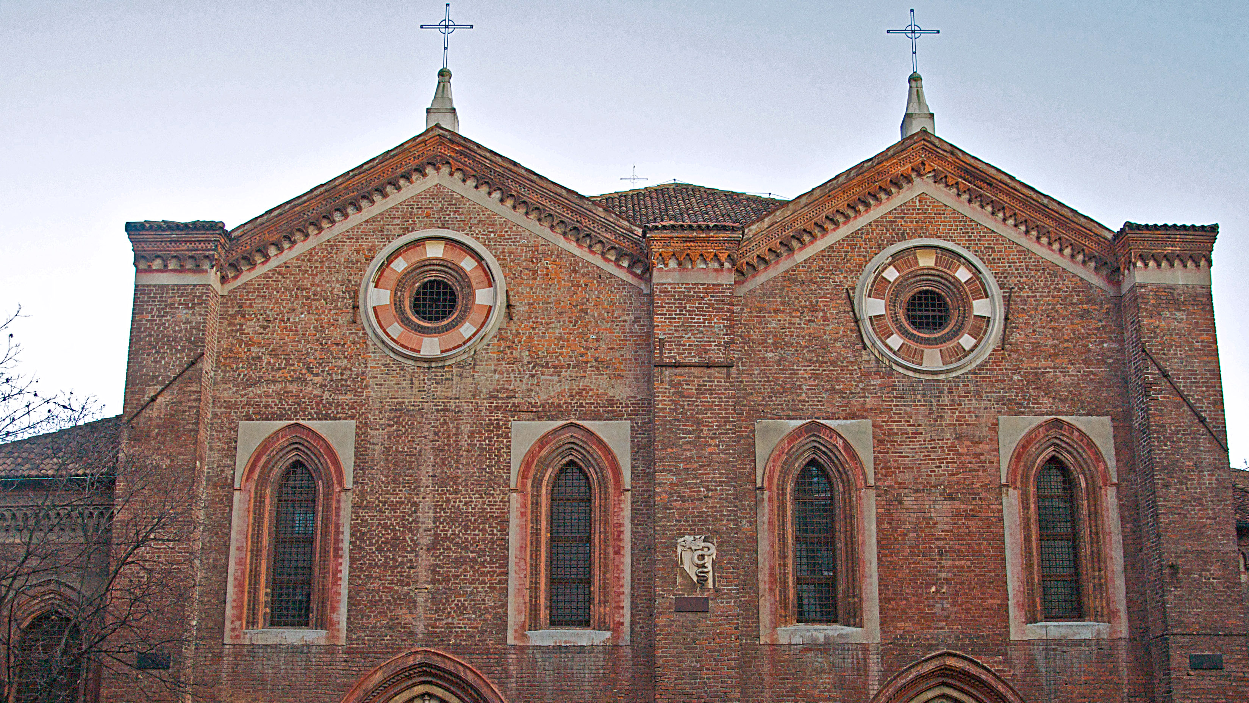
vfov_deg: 27.7
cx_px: 660
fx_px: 1413
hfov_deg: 47.7
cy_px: 486
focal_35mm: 43
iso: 1600
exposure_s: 1/800
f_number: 3.8
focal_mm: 21
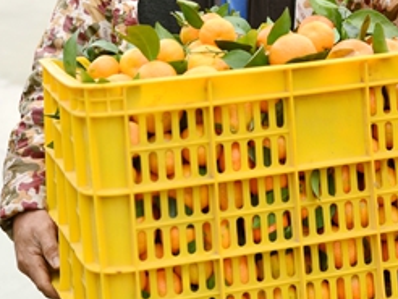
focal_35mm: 103
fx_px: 1185
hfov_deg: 19.1
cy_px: 10
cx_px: 180
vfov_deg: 14.2
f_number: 3.5
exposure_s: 1/1000
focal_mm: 44
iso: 800
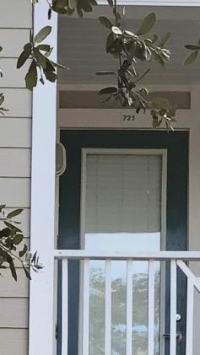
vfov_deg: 14.2
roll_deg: -0.3
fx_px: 1413
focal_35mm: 150
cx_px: 120
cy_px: 283
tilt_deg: +6.8
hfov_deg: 8.1
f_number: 1.8
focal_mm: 3.99
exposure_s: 1/233
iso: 20
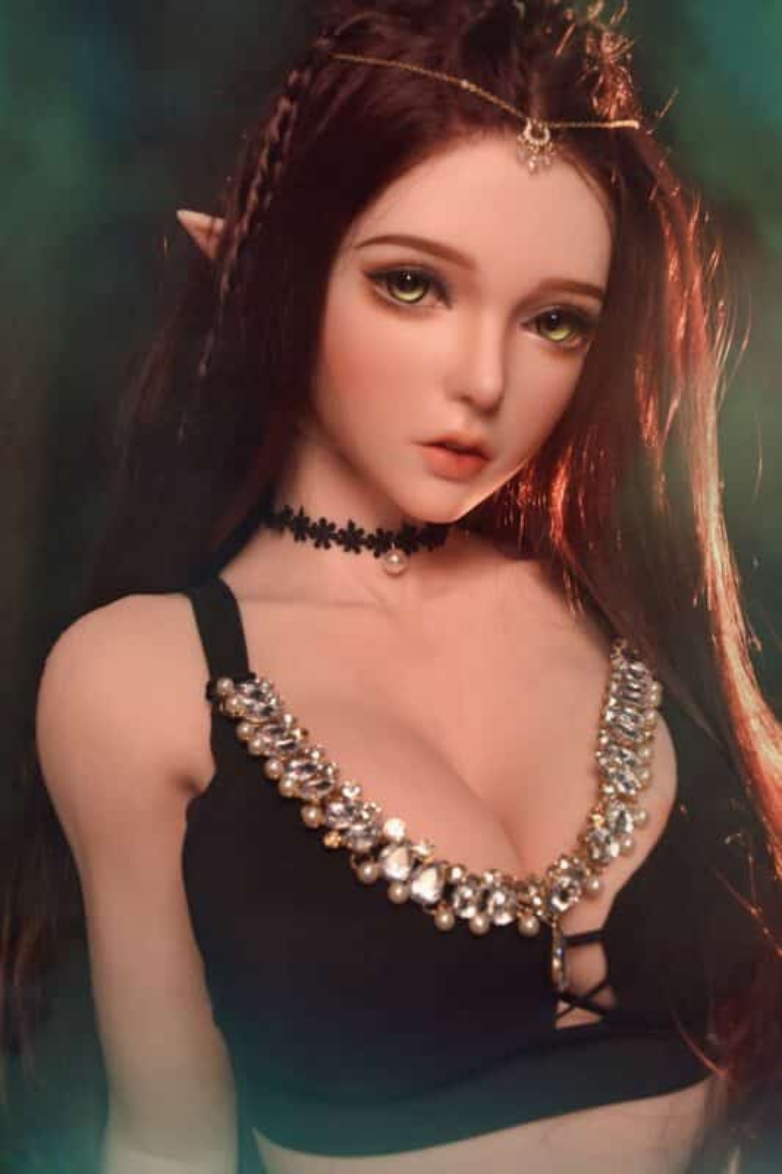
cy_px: 587
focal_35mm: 40
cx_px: 391
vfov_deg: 47.9
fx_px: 1320
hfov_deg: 33.0
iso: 500
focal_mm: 27
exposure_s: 1/80
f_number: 7.1
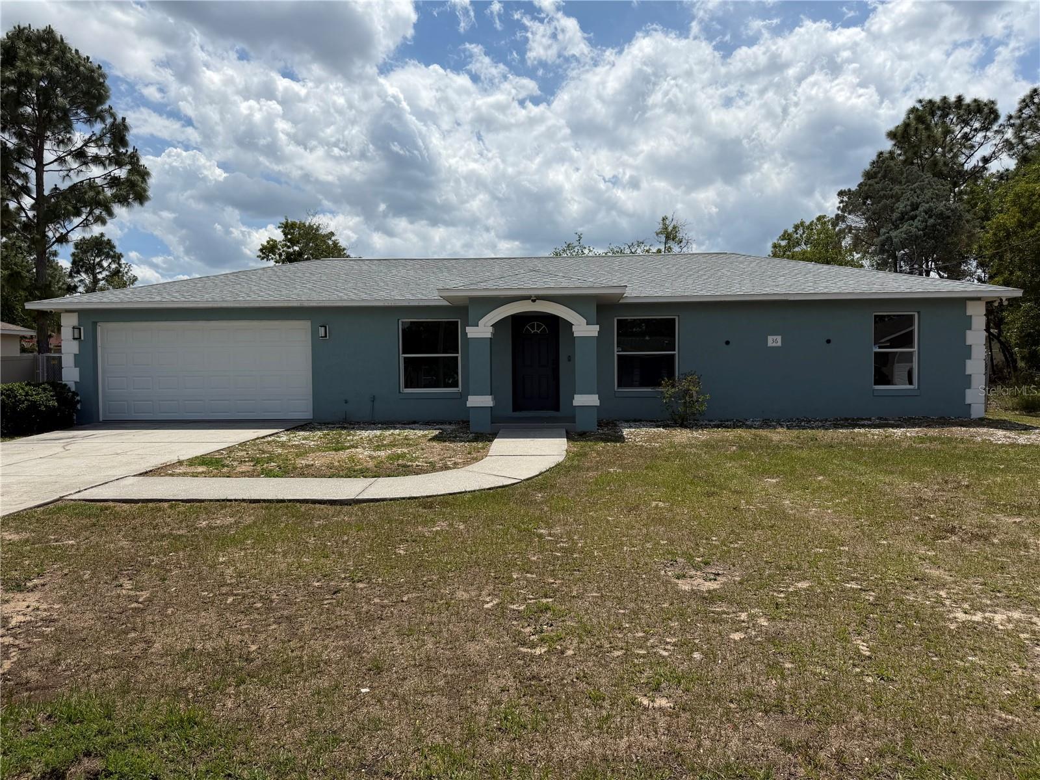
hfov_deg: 71.6
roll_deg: +0.4
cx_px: 520
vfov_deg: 56.8
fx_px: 721
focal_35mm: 24
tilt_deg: -1.8
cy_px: 390
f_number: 1.78
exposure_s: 1/9091
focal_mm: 6.76
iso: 80
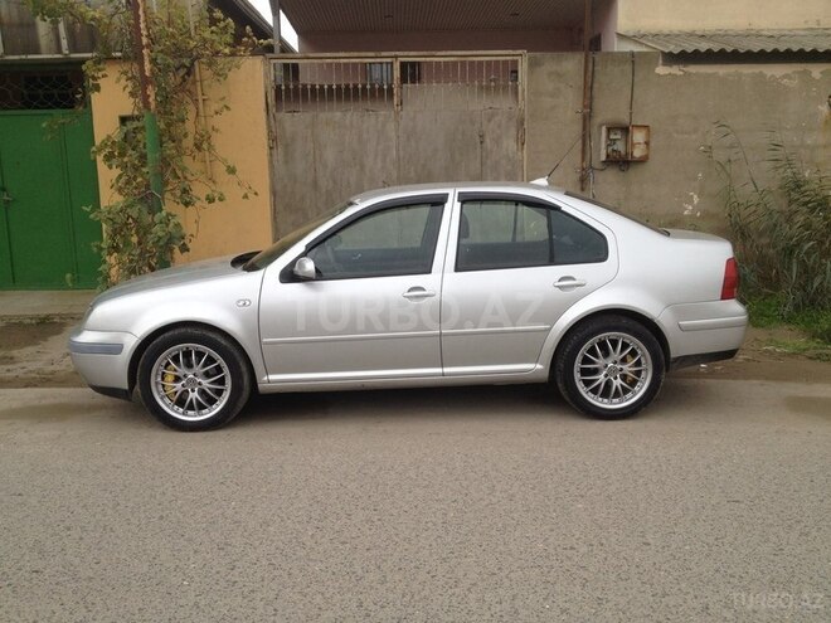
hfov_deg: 52.6
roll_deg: +1.5
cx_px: 416
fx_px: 840
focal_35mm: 35
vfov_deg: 40.7
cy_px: 312
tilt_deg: -10.6
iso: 64
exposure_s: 1/120
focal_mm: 4.28
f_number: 2.4
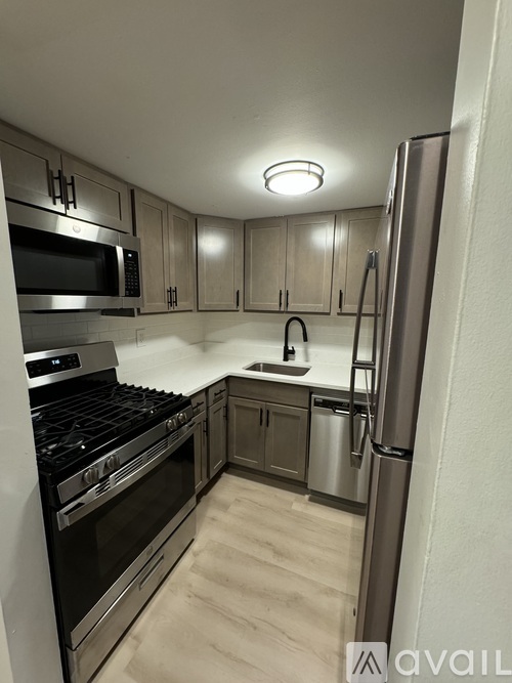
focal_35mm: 14
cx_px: 256
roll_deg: -1.2
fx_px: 276
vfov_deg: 102.1
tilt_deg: -8.4
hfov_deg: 85.7
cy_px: 342
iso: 320
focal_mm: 2.22
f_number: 2.2
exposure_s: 1/60
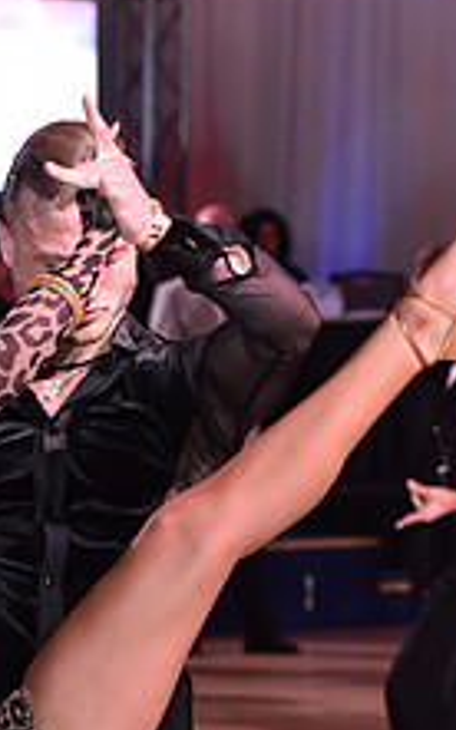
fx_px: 5054
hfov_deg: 5.2
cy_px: 856
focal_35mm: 254
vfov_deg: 8.2
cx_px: 91
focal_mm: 95
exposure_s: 1/250
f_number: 4.5
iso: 1600
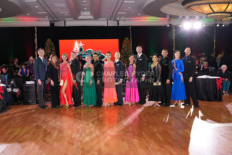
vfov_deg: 43.6
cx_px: 116
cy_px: 78
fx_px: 193
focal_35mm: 30
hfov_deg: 61.9
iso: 2500
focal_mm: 30
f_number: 4.5
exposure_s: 1/200
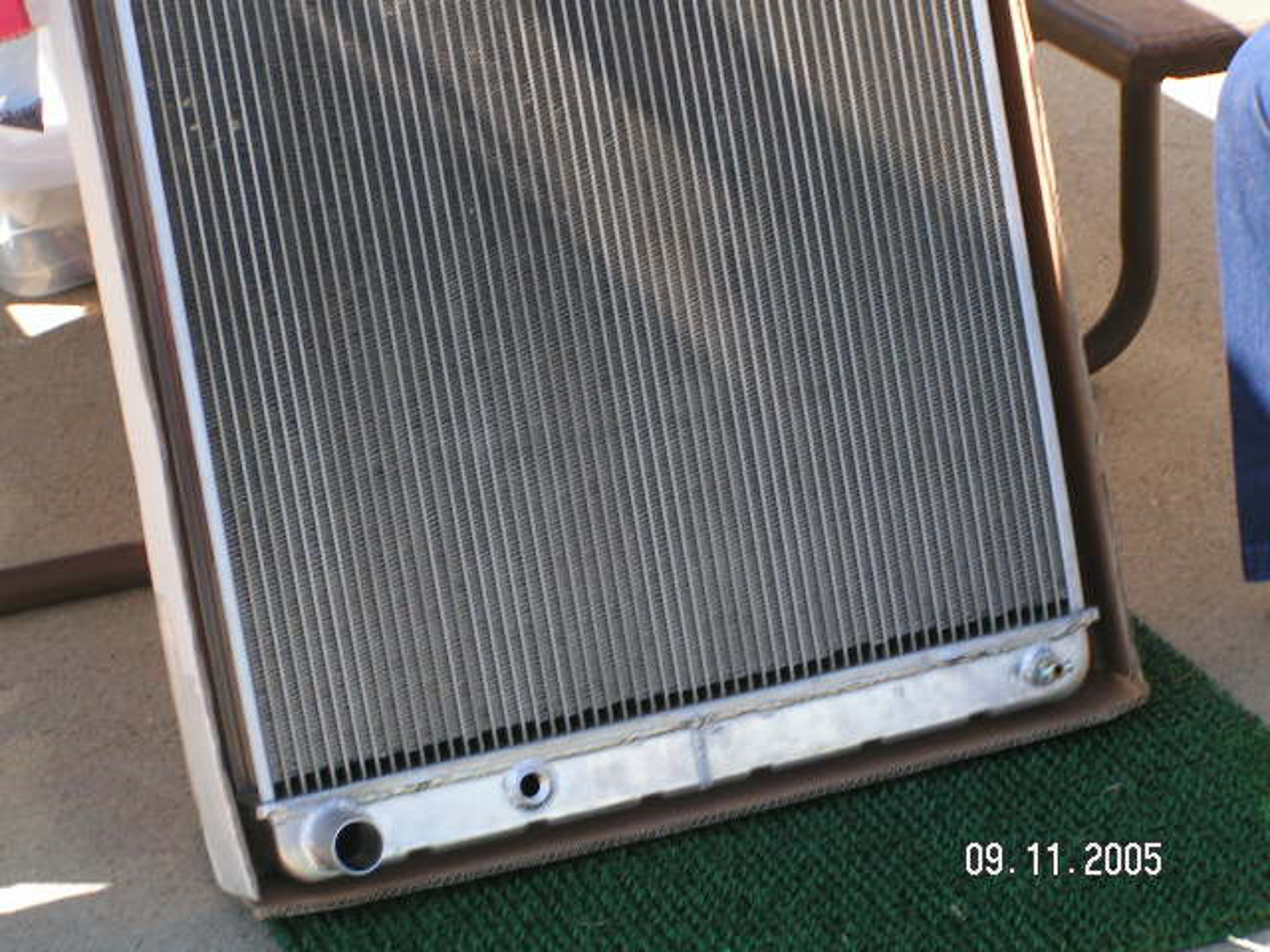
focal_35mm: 104
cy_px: 476
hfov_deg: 18.9
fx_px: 3816
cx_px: 635
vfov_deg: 14.2
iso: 50
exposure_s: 1/125
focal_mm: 15.9
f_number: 5
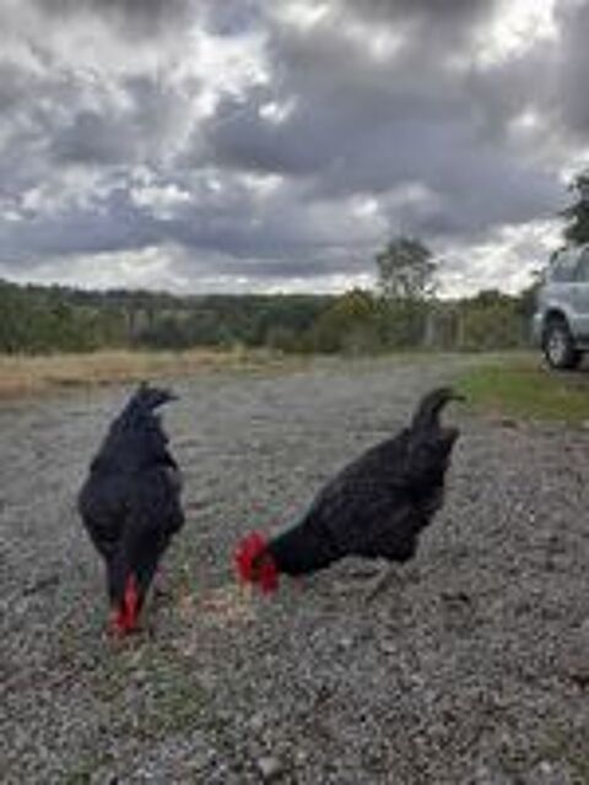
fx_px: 567
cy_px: 392
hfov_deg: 54.9
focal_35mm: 25
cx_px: 294
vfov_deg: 69.4
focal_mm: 4.6
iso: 20
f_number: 2
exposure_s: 1/462
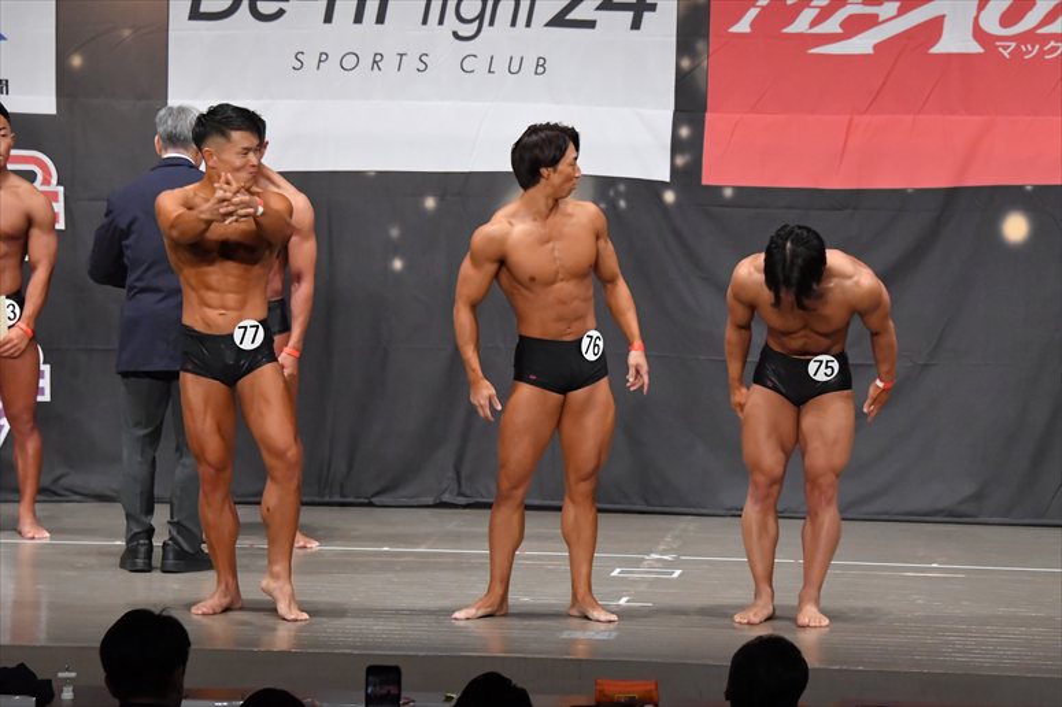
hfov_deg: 12.2
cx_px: 531
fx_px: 4954
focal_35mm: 168
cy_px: 354
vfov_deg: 8.2
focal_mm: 112
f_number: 5.6
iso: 6400
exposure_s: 1/400
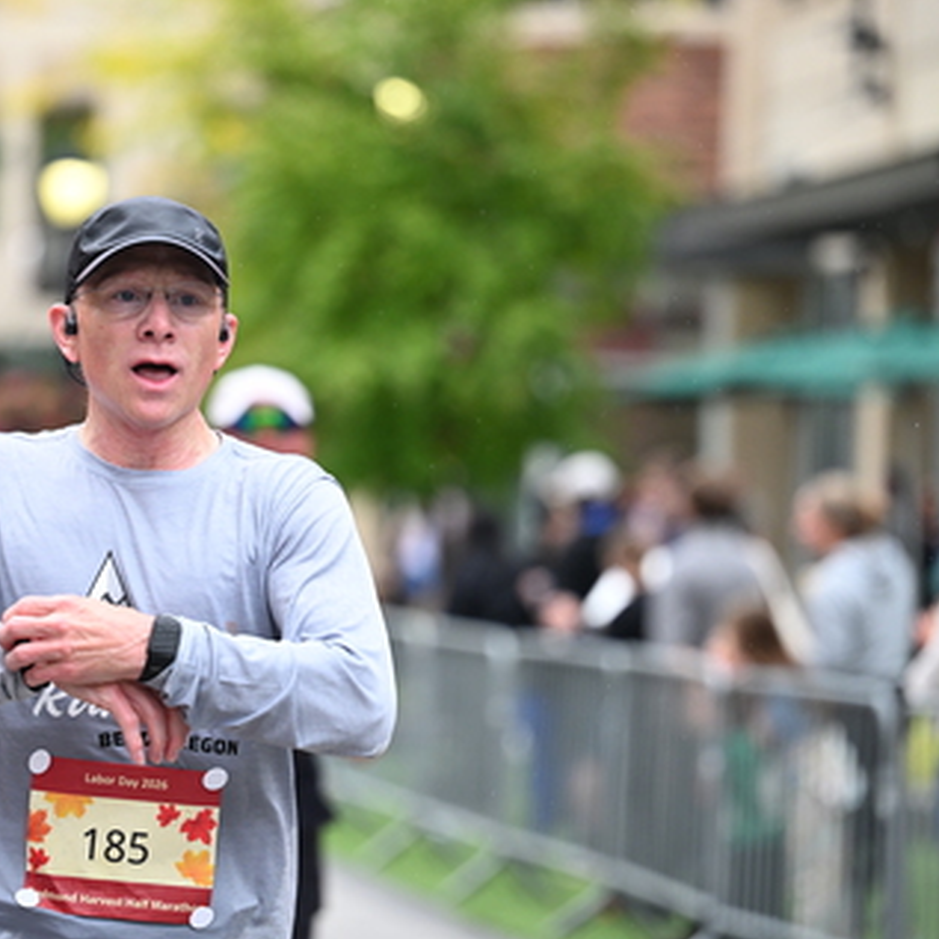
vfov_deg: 9.1
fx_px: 5892
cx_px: 222
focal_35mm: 192
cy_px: 490
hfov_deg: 9.1
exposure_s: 1/2000
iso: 1250
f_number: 2.8
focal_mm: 130
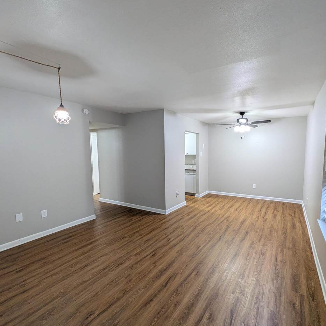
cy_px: 167
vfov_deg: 84.0
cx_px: 196
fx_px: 181
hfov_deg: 83.0
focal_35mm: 17
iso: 75
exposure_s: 1/24
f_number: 2.2
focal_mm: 1.85
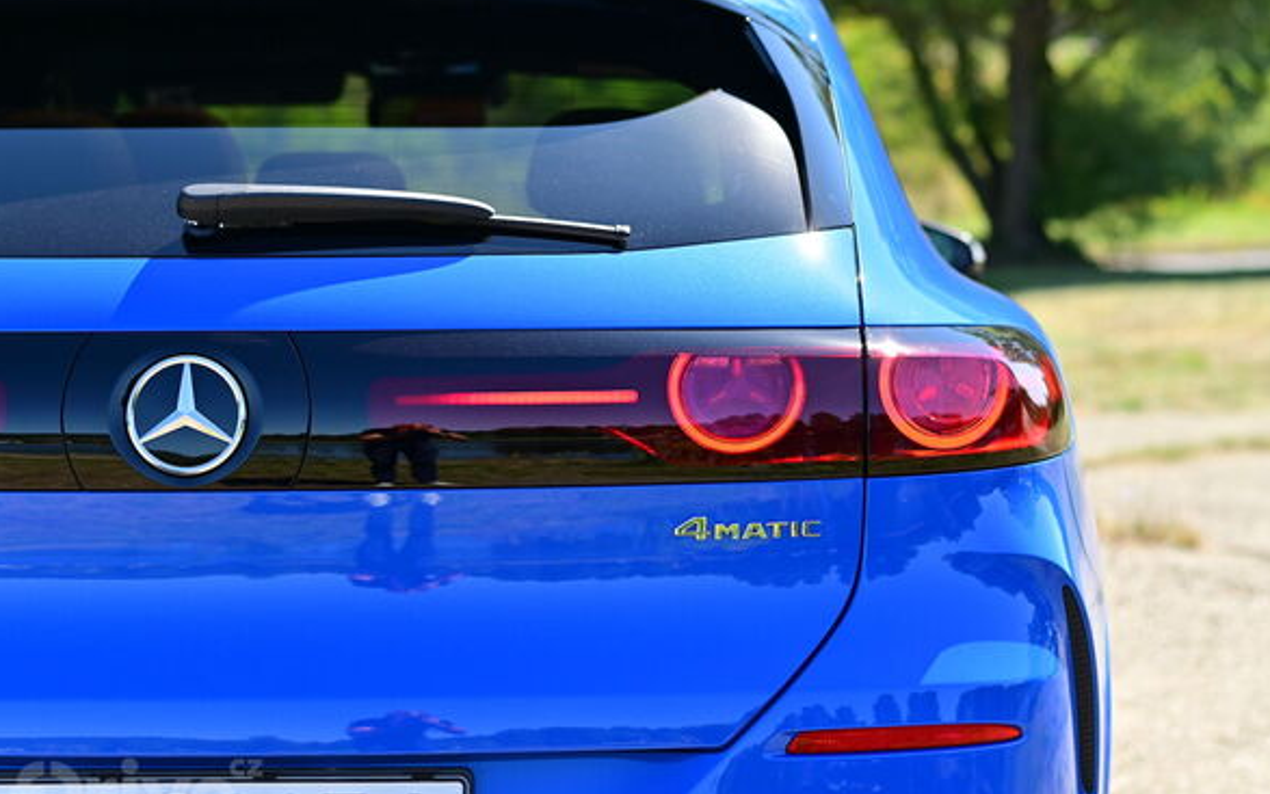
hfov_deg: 25.8
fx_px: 2769
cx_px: 653
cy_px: 409
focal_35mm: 80
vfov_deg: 16.3
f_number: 2.5
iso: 100
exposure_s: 1/1250
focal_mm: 50
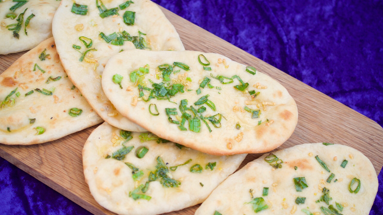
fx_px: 640
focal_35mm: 63
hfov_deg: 33.3
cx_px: 191
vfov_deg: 19.1
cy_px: 103
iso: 100
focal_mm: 40
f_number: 2.8
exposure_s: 1/250
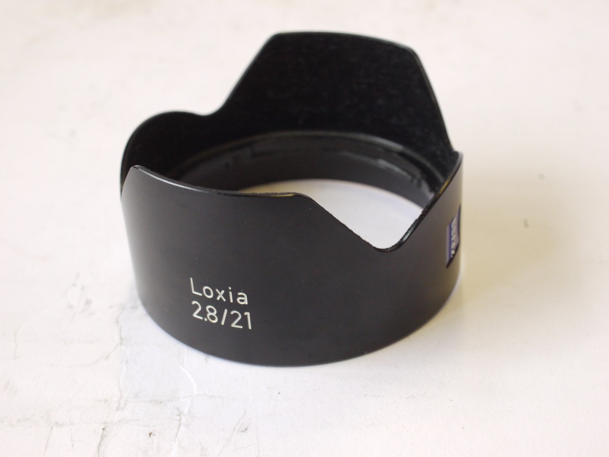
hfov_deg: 32.2
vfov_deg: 24.4
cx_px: 304
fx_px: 1056
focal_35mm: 60
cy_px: 228
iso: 800
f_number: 8
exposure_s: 1/80
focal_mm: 30
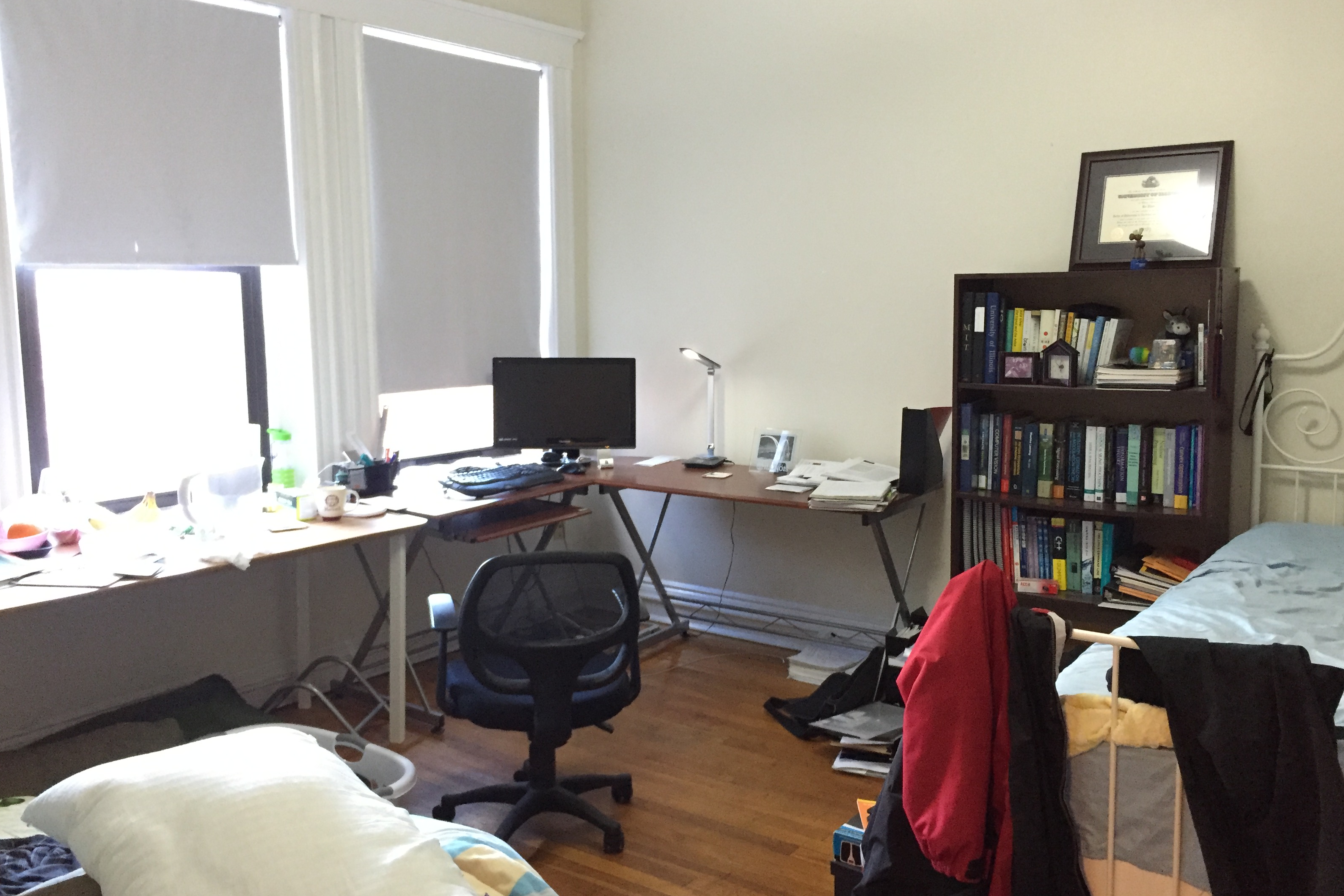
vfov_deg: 42.3
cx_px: 686
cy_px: 459
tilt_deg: -7.2
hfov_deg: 60.3
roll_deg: -0.3
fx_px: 1157
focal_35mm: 31
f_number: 2.2
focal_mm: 4.15
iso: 320
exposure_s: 1/15
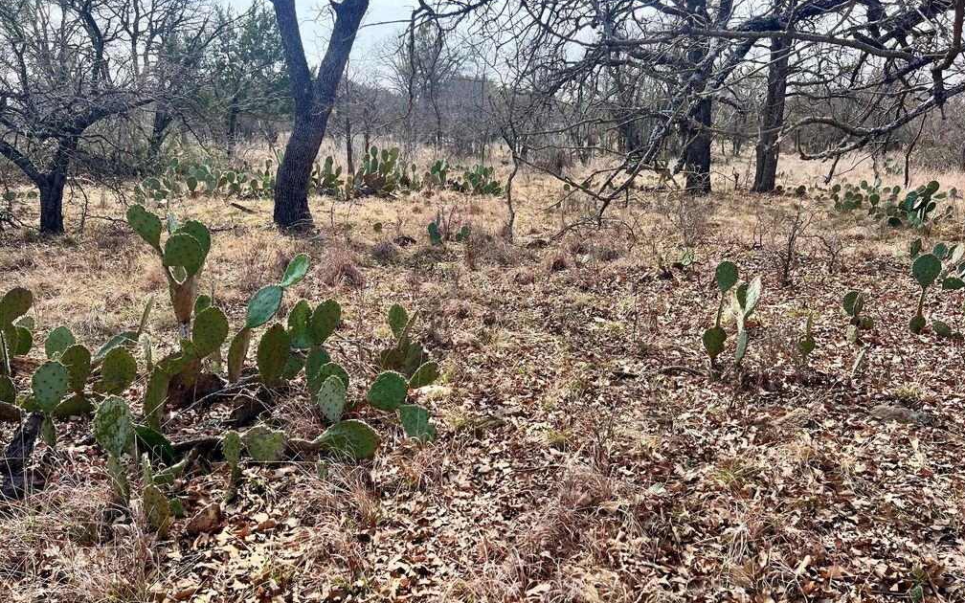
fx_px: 736
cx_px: 488
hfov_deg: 66.5
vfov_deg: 44.4
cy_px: 343
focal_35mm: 28
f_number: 1.5
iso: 50
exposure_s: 1/1669
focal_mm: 5.7
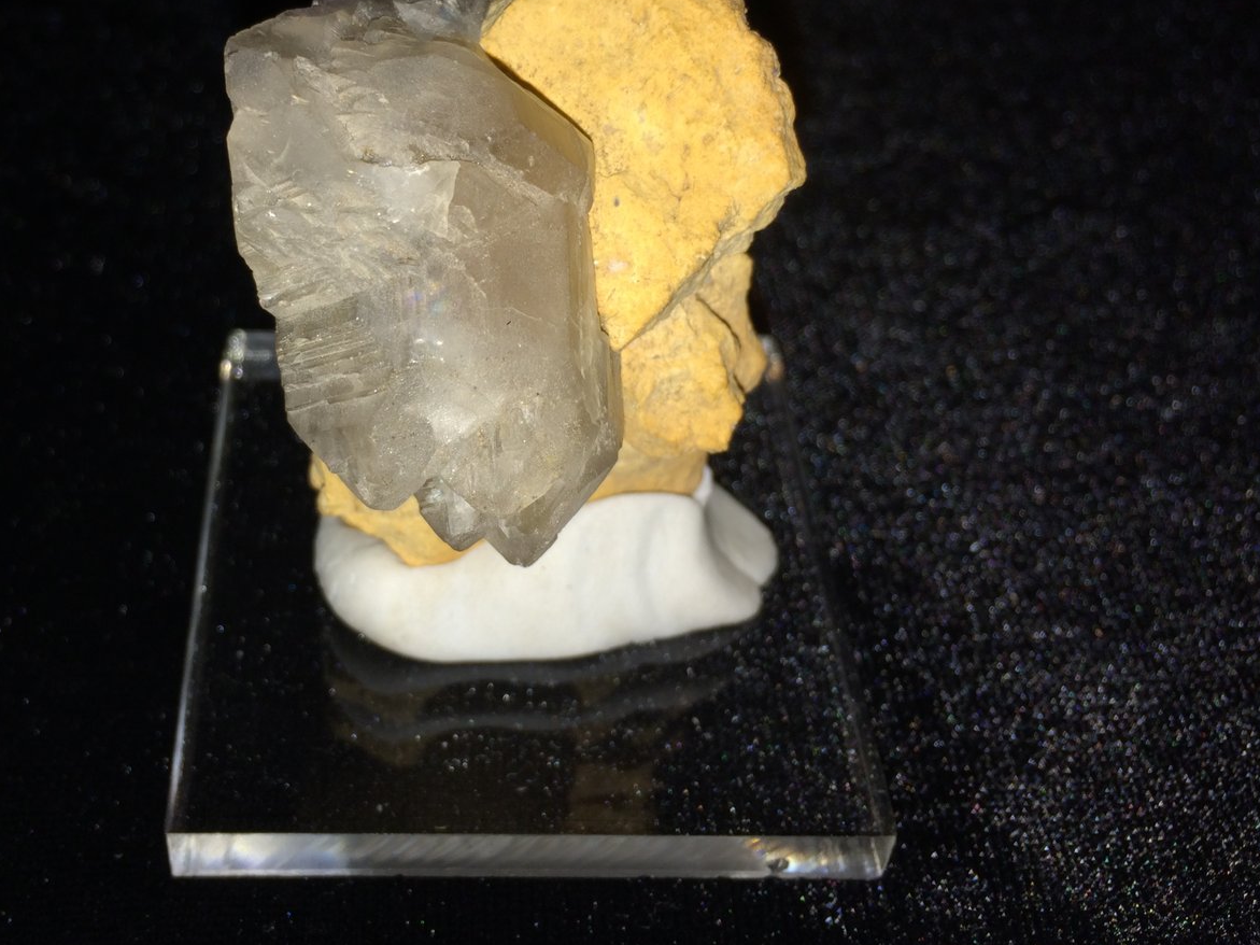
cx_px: 426
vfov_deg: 34.8
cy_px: 326
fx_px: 1492
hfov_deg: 45.1
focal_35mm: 41
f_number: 2.2
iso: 32
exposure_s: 1/266
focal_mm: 4.12
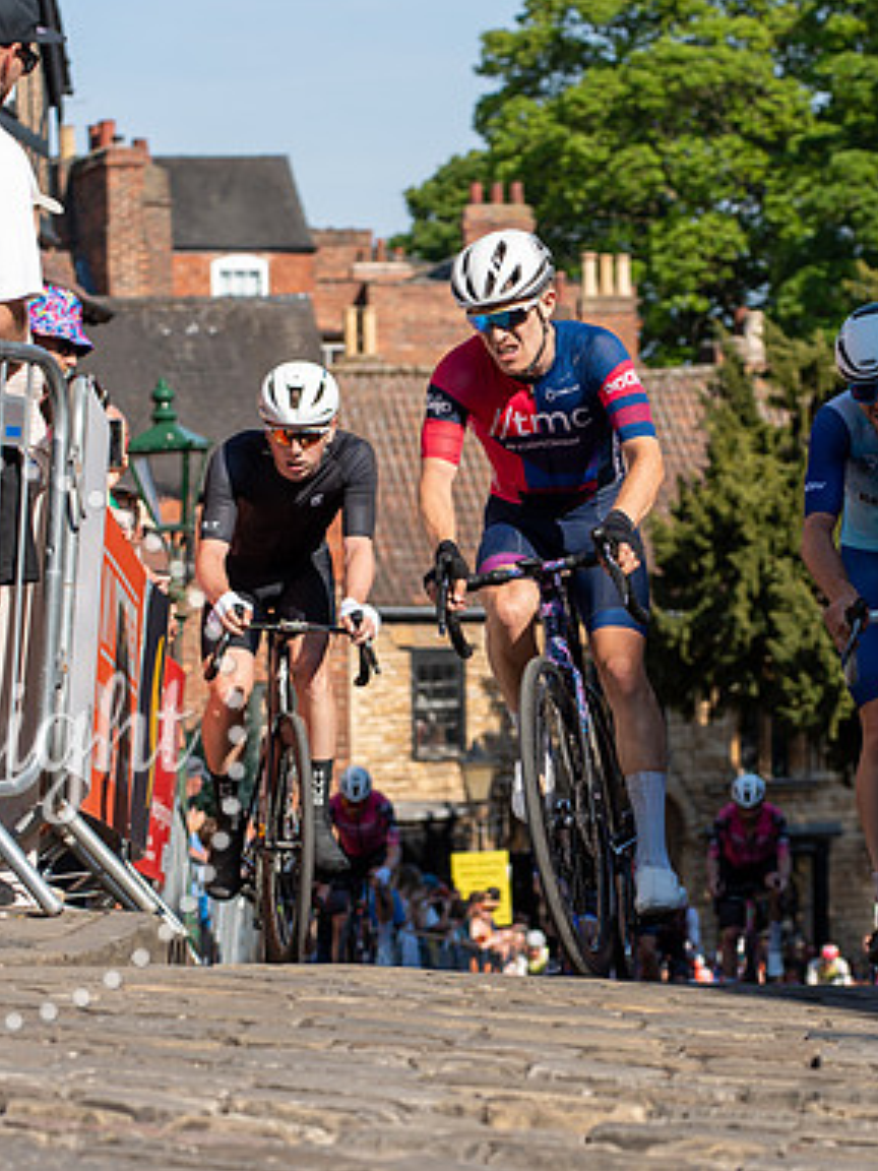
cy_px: 729
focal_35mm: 132
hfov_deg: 11.2
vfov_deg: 14.9
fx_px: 4464
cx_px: 650
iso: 100
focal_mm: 73
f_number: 3.5
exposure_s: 1/1000
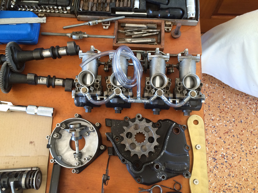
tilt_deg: -74.3
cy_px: 96
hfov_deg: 61.7
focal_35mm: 29
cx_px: 129
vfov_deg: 48.2
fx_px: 216
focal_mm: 4.15
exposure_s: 1/30
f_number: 2.2
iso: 80
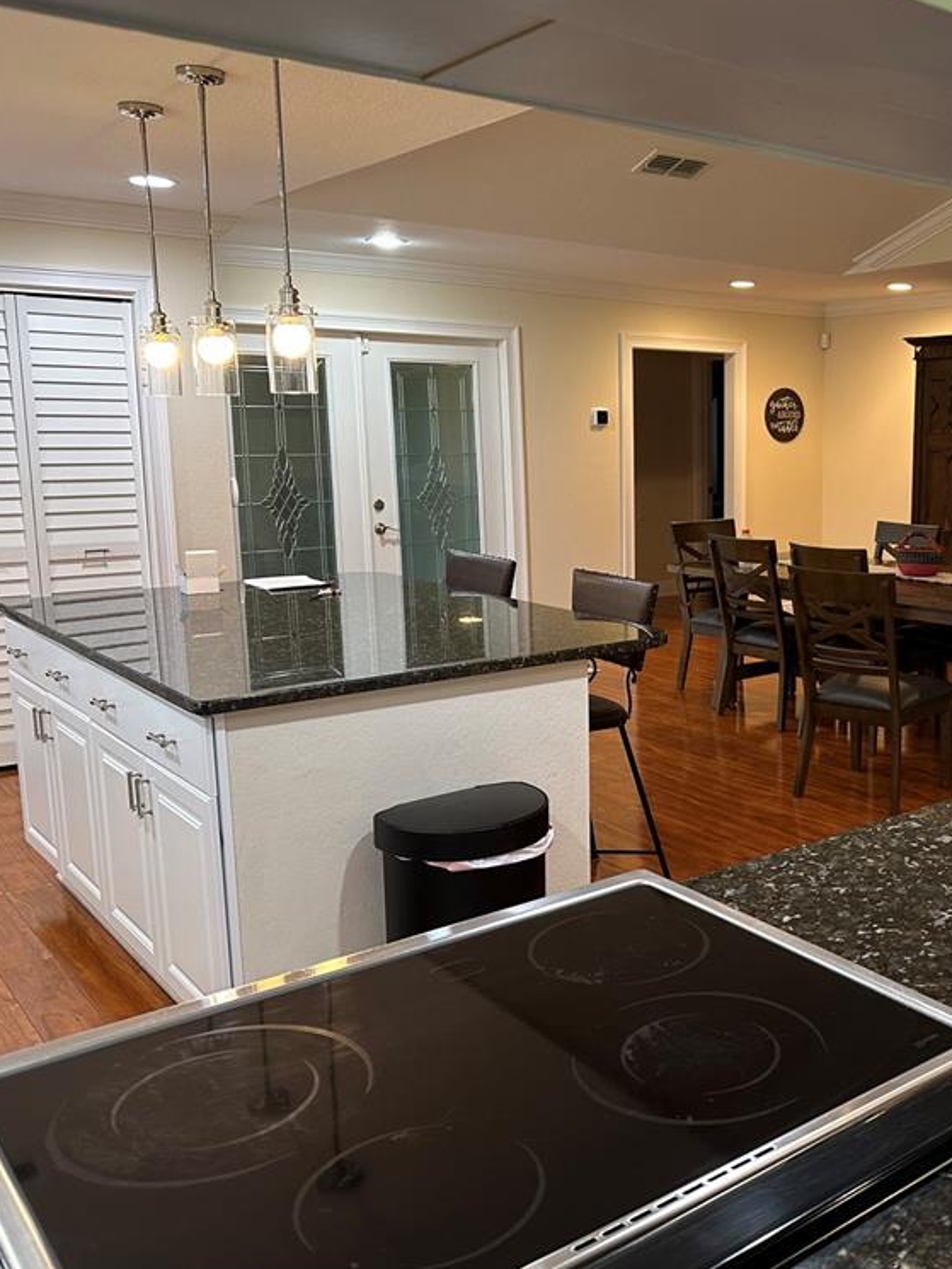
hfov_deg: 41.2
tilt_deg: -9.3
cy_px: 630
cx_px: 754
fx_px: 1210
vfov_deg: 55.3
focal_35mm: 33
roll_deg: +0.0
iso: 160
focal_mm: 6.86
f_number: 1.78
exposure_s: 1/60
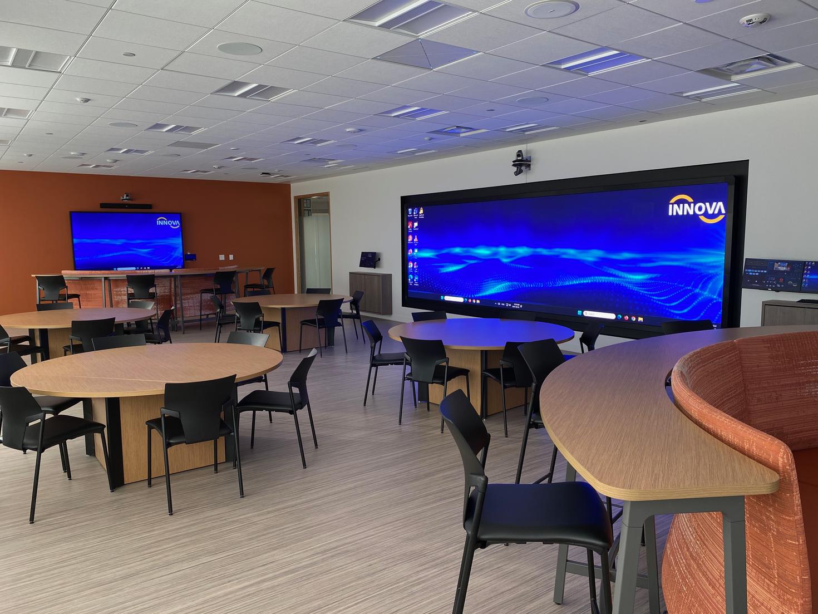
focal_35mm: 26
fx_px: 614
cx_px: 409
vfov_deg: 53.1
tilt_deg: -5.9
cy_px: 307
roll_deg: -0.2
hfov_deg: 67.3
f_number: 1.8
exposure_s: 1/120
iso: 80
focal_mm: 4.25
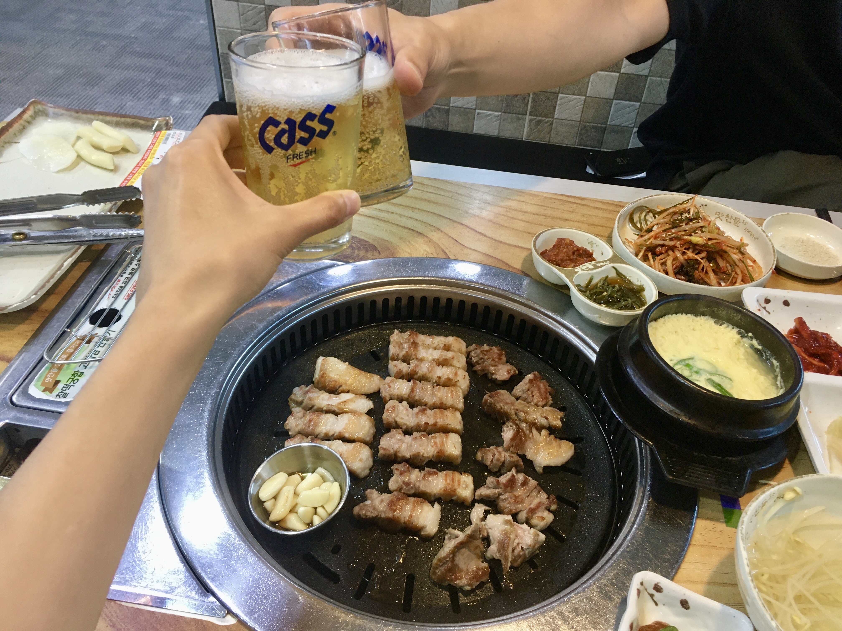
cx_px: 421
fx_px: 705
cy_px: 316
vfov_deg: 48.2
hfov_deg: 61.7
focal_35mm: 29
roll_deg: -5.8
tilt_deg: -43.2
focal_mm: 4.15
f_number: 2.2
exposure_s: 1/30
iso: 100
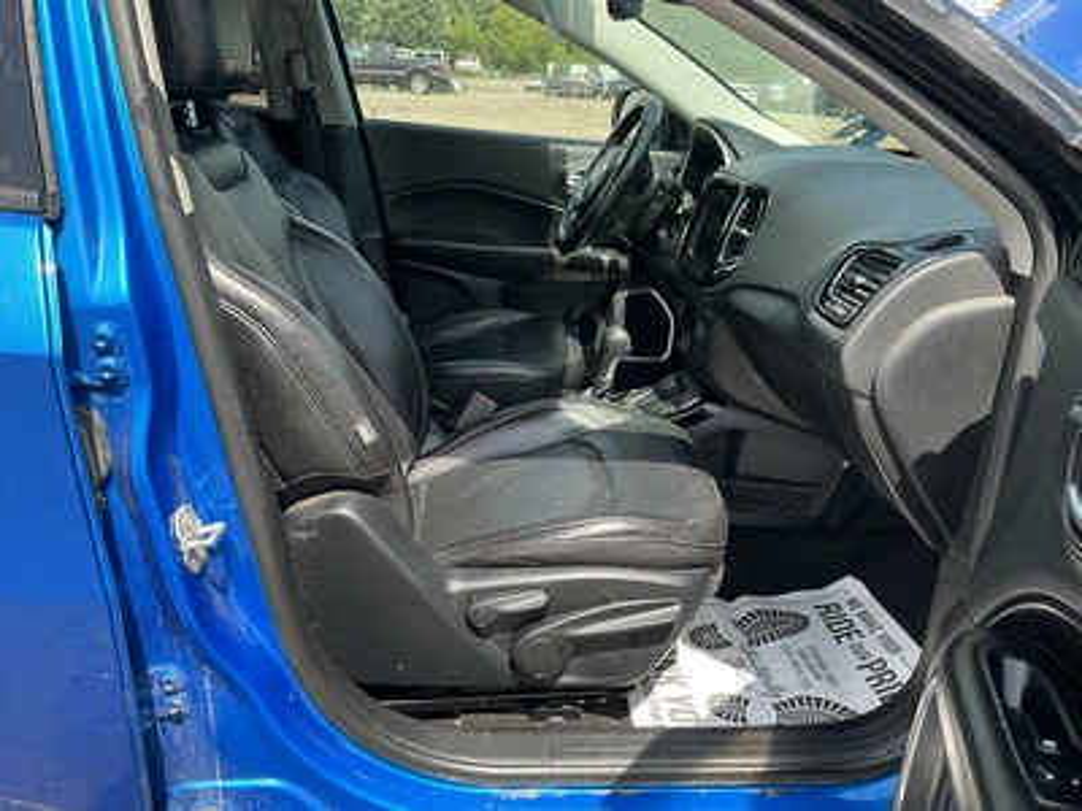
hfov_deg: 63.4
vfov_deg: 49.7
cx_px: 541
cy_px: 406
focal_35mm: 28
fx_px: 875
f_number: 1.8
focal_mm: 3
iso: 25
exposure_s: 1/262
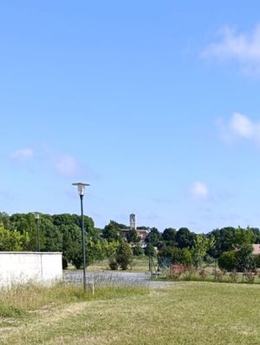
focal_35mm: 58
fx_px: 579
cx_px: 208
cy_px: 398
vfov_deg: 29.3
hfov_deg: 24.9
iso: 50
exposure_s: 1/461
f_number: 1.6
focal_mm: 6.14
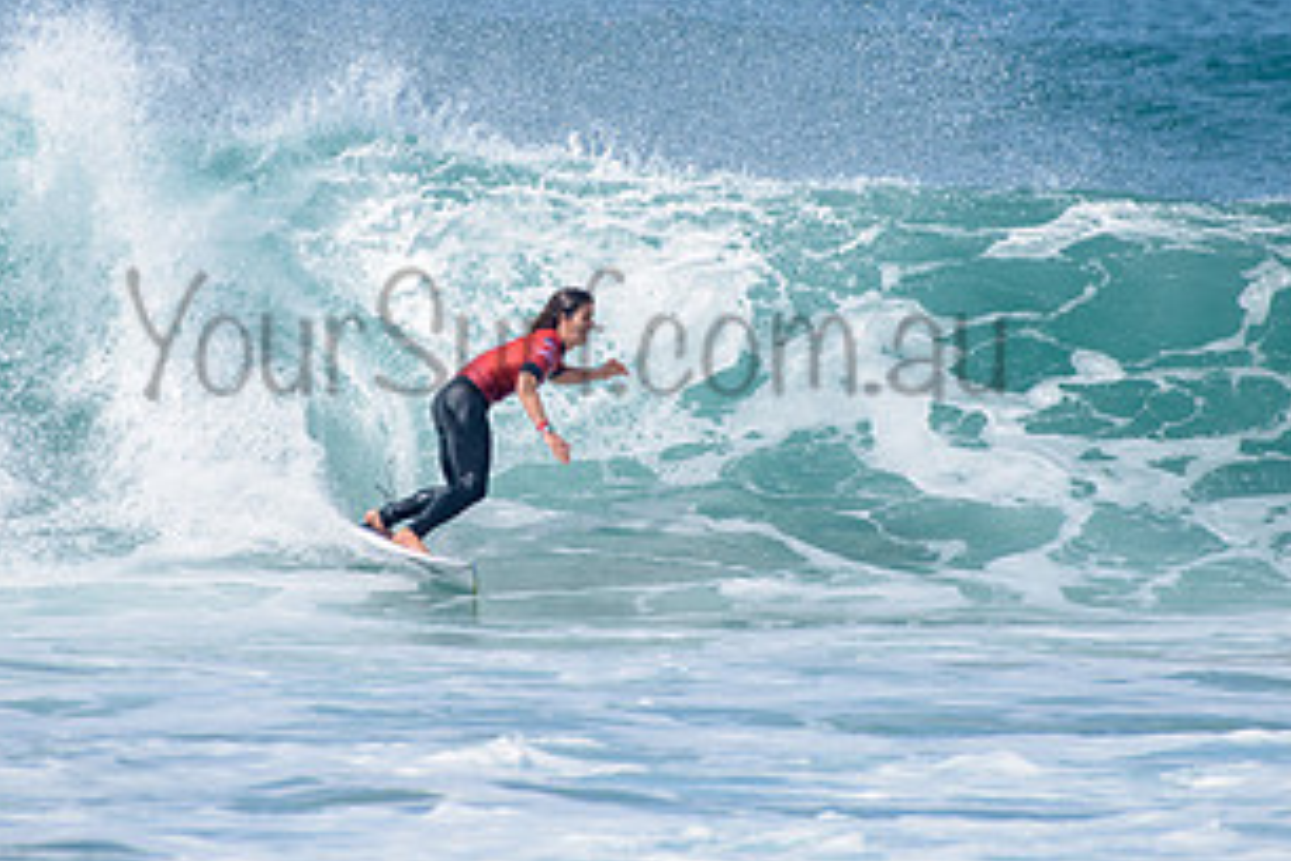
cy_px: 298
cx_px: 561
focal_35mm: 947
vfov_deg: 1.5
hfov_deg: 2.2
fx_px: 33958
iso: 250
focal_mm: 500
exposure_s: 1/2500
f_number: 6.3
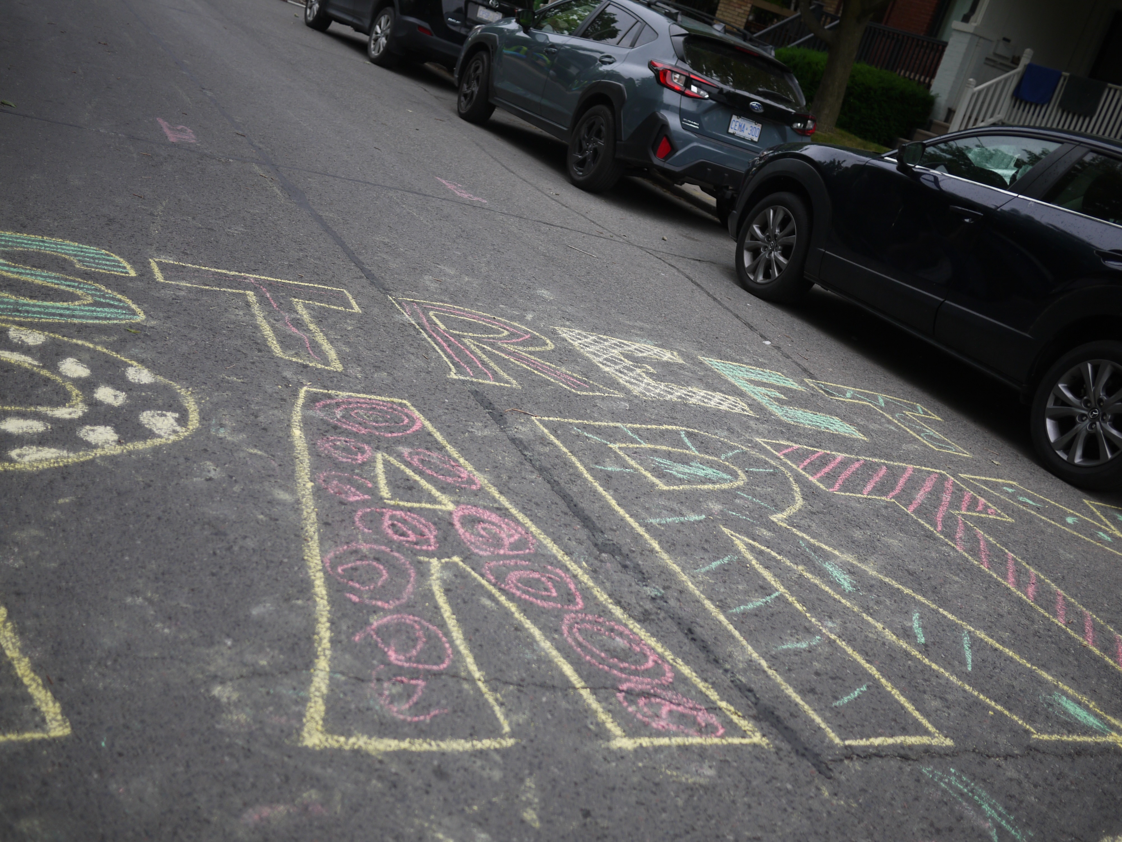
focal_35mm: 40
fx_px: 1297
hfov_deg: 46.8
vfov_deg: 36.0
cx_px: 561
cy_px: 421
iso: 100
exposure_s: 1/800
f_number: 1.8
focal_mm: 20
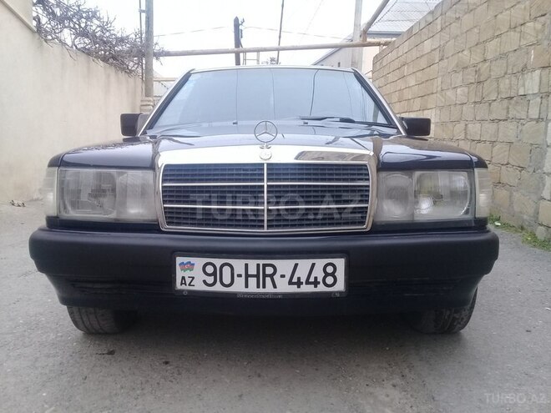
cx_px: 276
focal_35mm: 31
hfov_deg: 58.4
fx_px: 493
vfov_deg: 45.4
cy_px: 206
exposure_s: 1/100
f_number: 2.2
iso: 64
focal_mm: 3.3
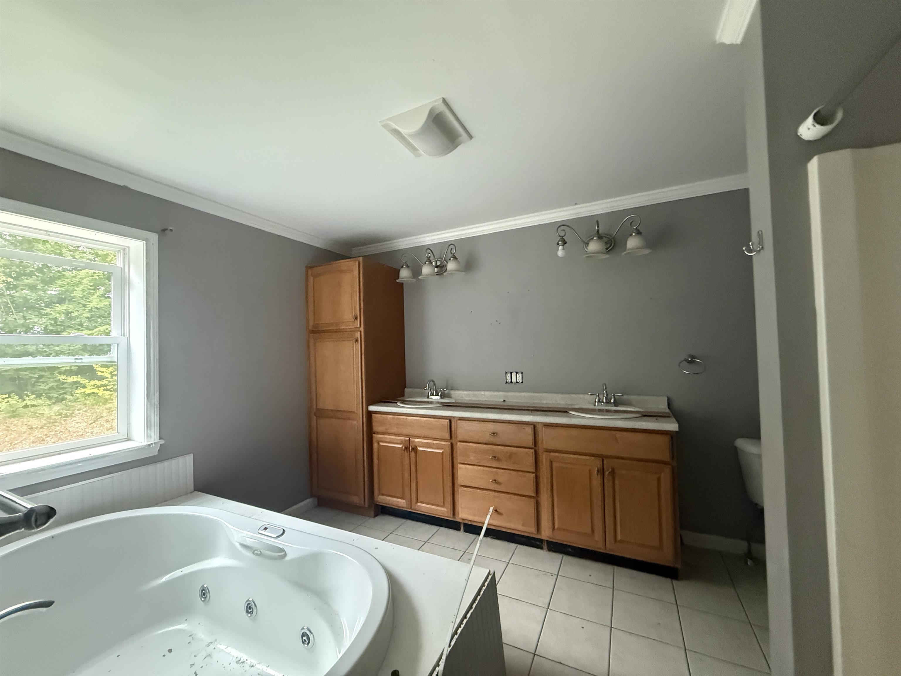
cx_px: 450
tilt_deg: +2.3
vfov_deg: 85.7
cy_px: 338
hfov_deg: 102.1
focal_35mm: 14
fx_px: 364
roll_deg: +1.9
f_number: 2.2
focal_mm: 2.22
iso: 1000
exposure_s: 1/60
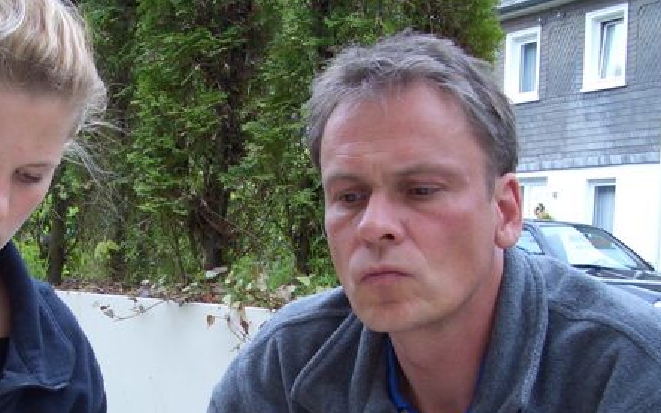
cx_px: 181
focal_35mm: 67
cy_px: 373
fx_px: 1207
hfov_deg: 30.2
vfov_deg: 19.1
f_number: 2.6
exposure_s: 1/100
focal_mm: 5.8
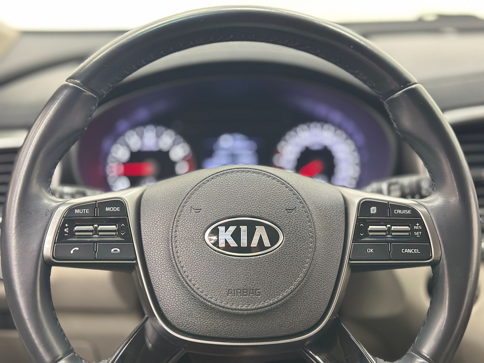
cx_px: 242
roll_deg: +0.4
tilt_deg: -19.1
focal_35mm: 48
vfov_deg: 30.3
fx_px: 671
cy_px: 182
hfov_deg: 39.7
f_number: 1.78
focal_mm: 6.86
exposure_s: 1/40
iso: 640
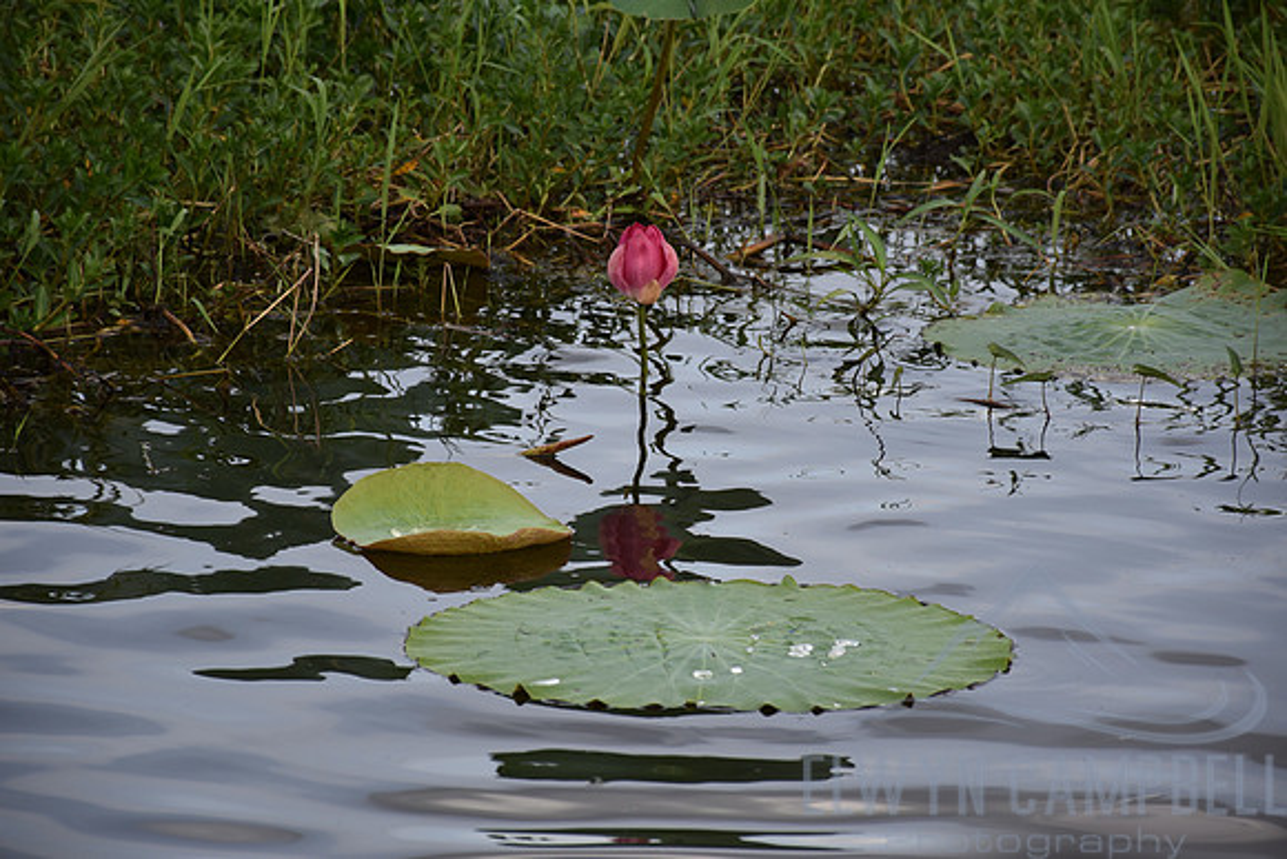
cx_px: 644
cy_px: 430
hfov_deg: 9.8
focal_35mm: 210
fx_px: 7509
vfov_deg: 6.5
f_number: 5.6
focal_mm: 140
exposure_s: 1/500
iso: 200
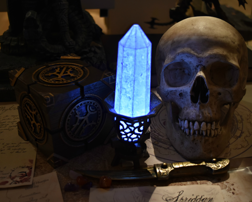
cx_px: 137
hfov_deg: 38.7
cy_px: 100
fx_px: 358
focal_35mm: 48
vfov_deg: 31.4
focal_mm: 28
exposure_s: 1/25
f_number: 4.2
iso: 800
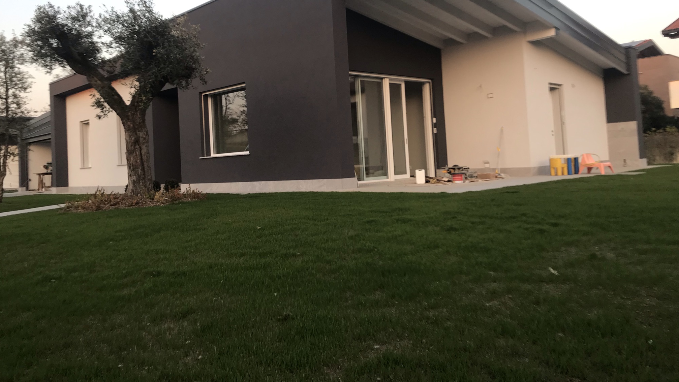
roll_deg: +2.8
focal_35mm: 31
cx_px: 337
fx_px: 558
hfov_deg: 62.6
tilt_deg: +3.6
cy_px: 146
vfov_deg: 37.6
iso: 20
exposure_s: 1/110
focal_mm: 3.99
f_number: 1.8
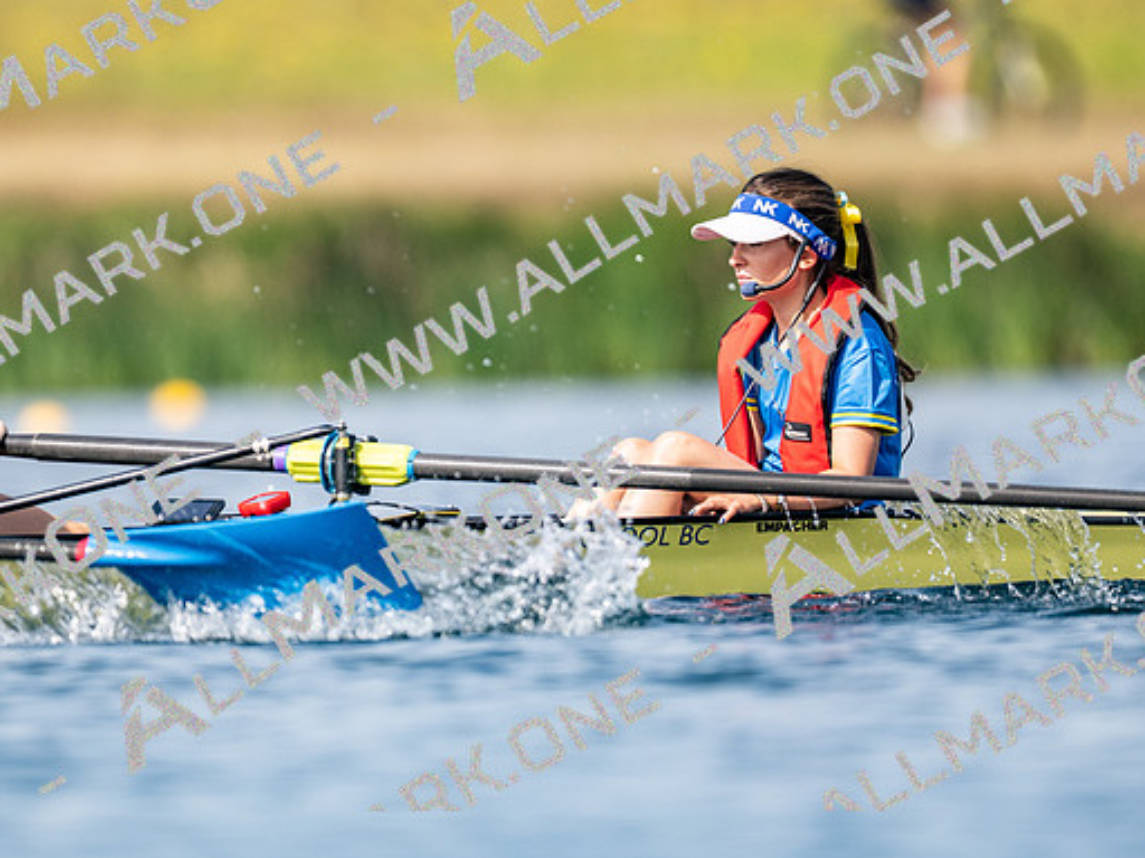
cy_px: 429
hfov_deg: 2.0
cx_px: 572
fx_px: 32416
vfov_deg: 1.5
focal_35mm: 980
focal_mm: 600
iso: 160
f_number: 4
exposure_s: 1/2500
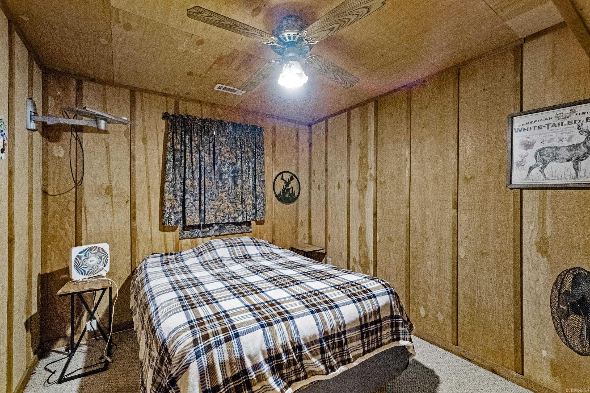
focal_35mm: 15
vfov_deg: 77.3
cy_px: 196
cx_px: 295
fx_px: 246
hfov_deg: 100.4
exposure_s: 1.5
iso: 1600
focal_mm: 10
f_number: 8
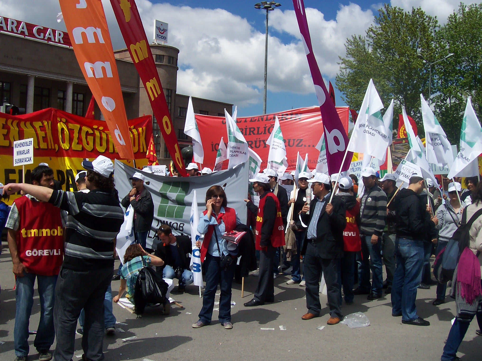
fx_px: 515
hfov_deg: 50.1
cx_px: 241
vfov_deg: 38.7
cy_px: 180
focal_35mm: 37
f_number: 5.6
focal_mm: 5.6
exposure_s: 1/1000
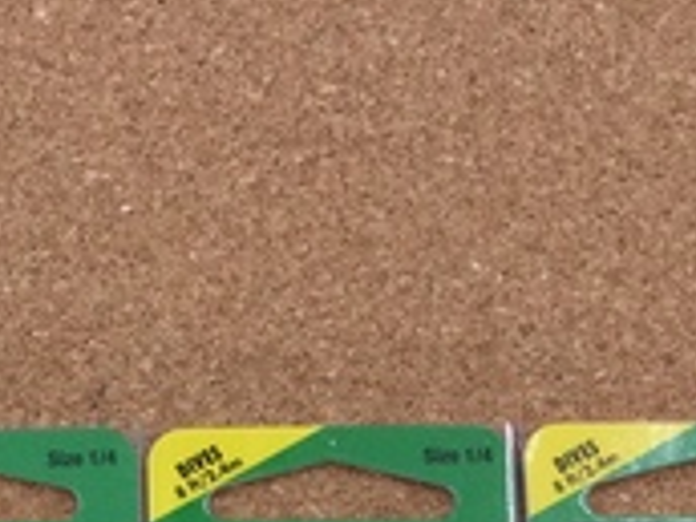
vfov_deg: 12.7
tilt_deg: -78.0
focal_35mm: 108
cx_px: -57
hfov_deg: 17.6
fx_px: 2171
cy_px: 890
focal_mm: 3.3
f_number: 2.4
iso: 25
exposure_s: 1/30
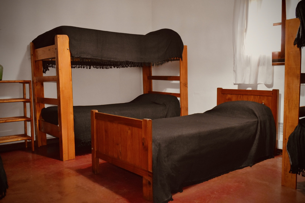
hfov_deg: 55.1
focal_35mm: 34
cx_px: 152
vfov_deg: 38.4
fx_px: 292
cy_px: 102
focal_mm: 23
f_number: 3.8
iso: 3600
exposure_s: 1/60
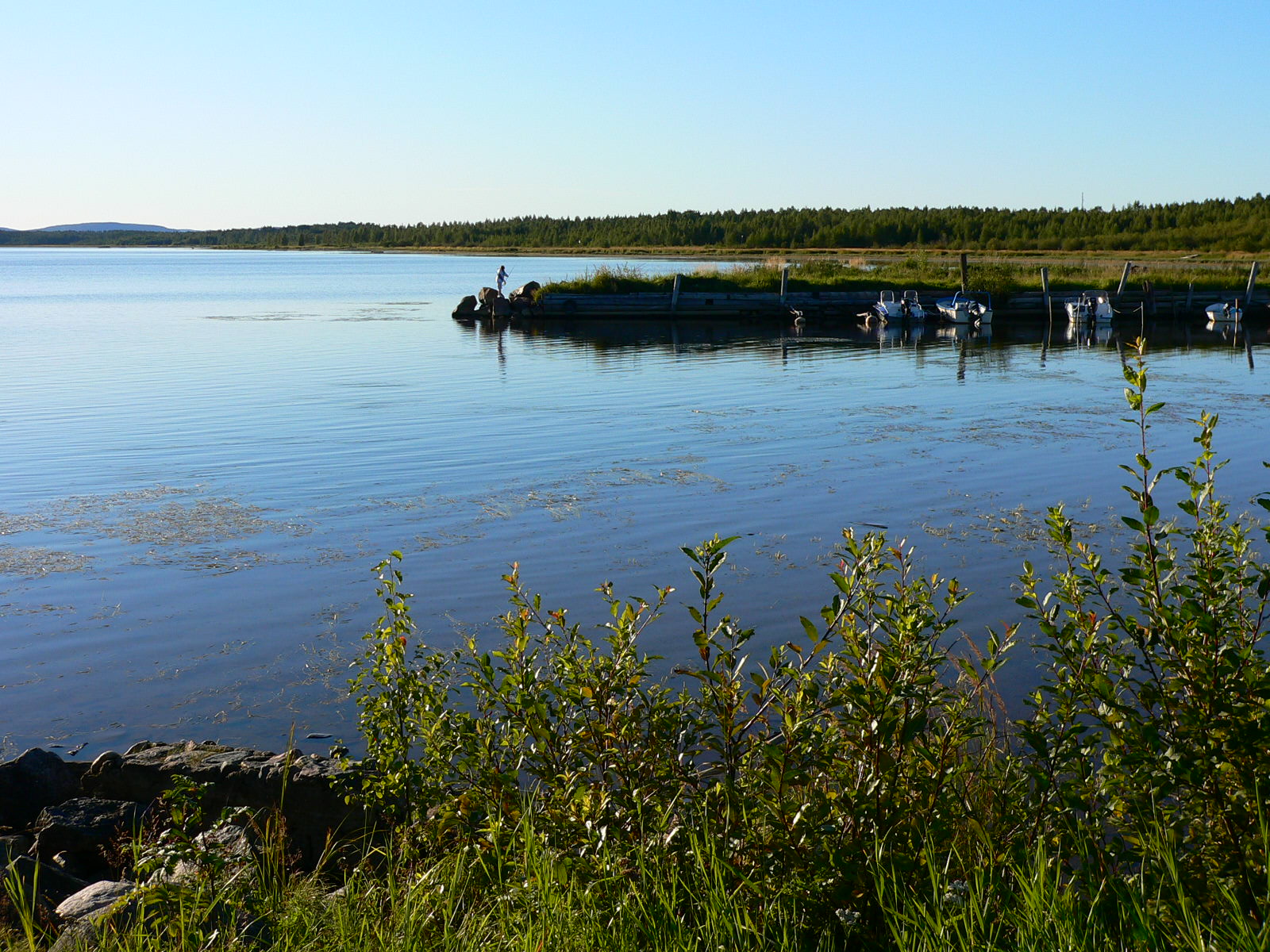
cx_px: 635
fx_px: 1688
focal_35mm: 46
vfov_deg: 31.5
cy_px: 476
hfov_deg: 41.2
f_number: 4
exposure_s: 1/500
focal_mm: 7.6
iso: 80
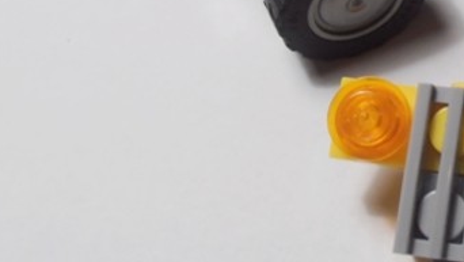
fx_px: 1305
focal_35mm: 106
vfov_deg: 11.3
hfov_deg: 18.9
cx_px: 570
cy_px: -40
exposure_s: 1/60
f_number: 3.9
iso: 80
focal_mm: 6.61
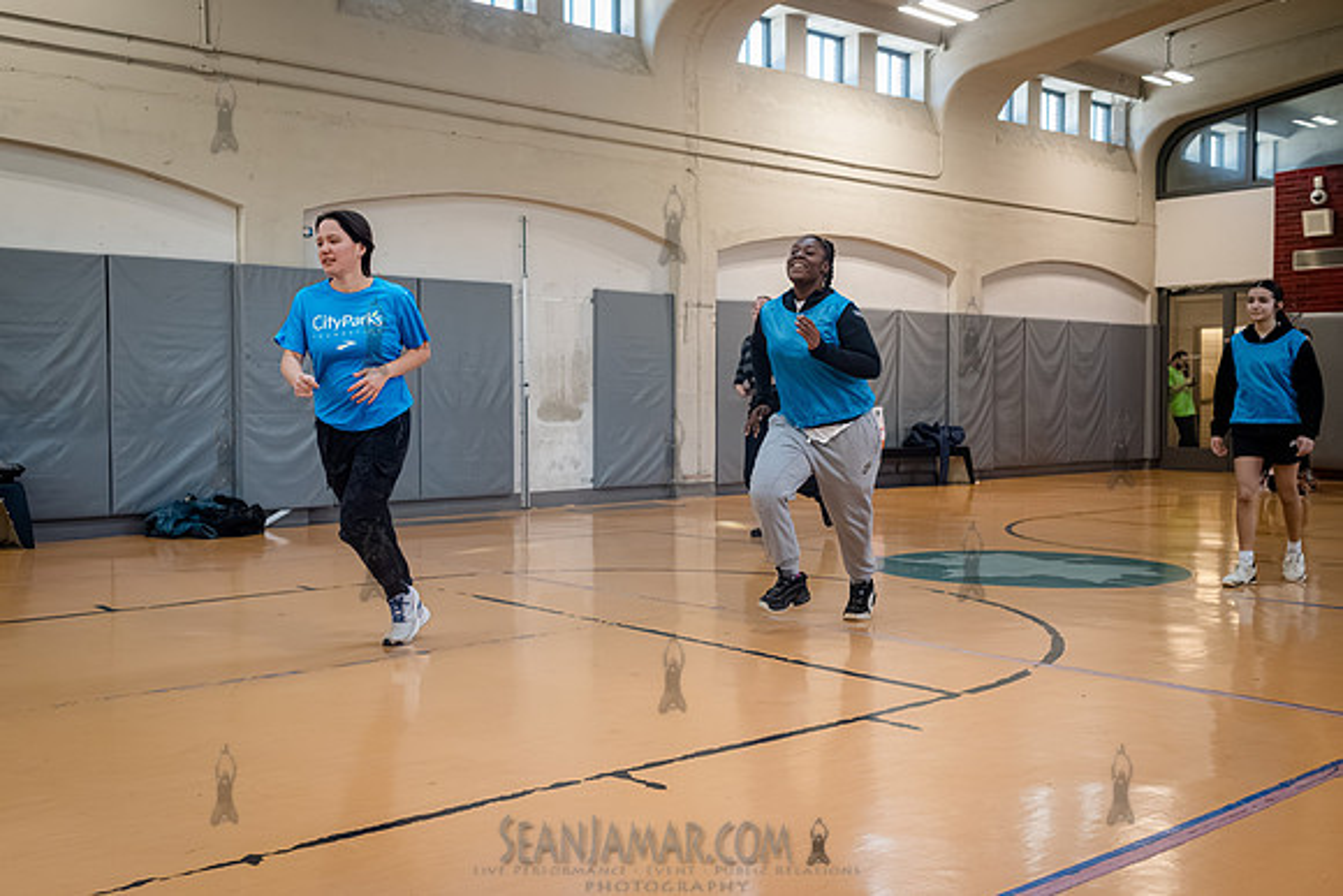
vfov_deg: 37.2
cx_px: 672
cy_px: 448
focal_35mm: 36
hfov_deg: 53.6
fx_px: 1330
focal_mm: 35
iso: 8000
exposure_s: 1/800
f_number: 5
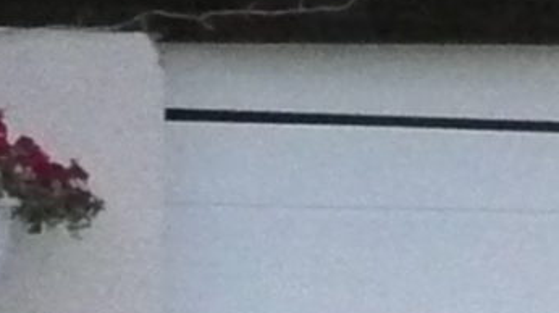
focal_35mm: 226
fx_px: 3347
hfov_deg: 8.6
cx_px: 1414
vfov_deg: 5.3
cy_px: 350
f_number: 8
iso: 800
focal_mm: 4.6
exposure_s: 1/640
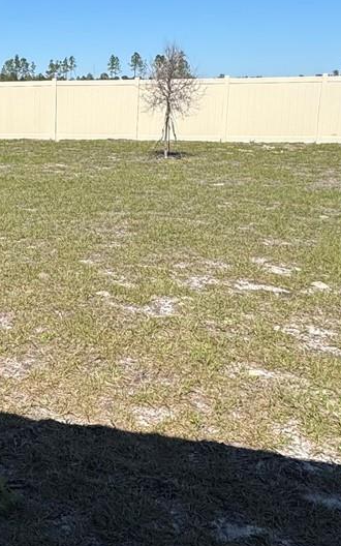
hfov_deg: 26.9
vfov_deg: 44.3
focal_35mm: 45
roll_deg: +0.2
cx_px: -8
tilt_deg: -11.5
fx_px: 669
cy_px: 238
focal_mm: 2.22
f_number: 2.2
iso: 50
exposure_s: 1/2494
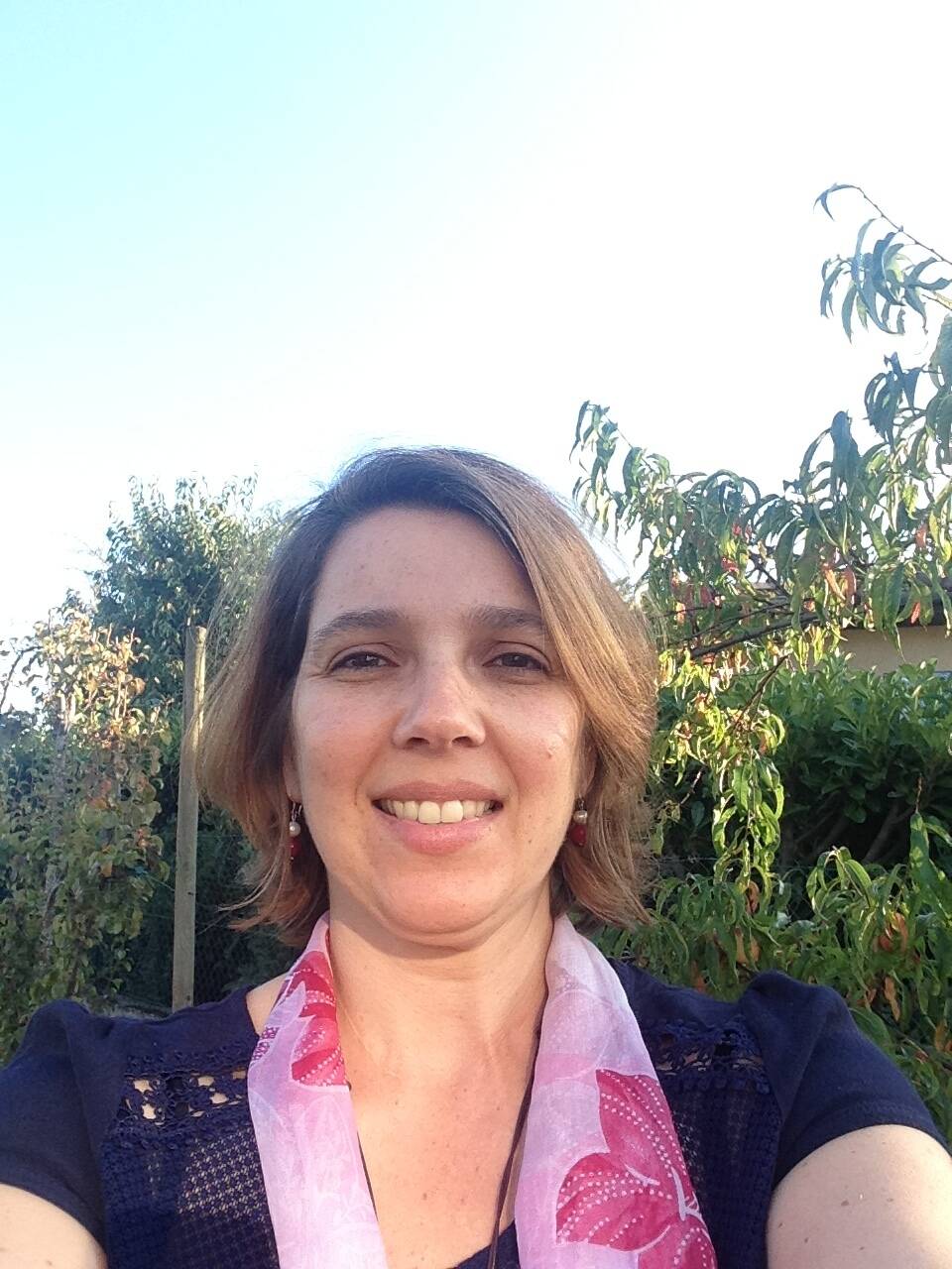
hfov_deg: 42.9
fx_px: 1210
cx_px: 476
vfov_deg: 55.4
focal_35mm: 33
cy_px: 634
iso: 50
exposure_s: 1/248
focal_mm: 2.15
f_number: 2.4
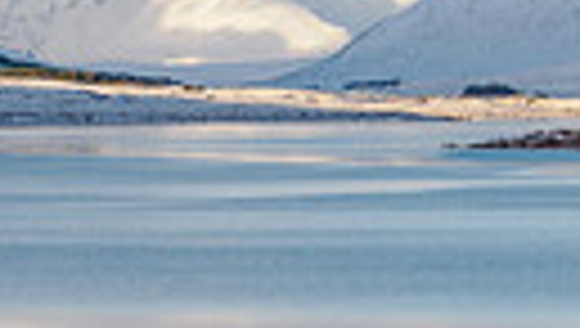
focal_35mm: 391
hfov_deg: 5.5
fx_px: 6022
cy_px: 338
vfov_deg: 3.1
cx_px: 180
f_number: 7.1
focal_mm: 40
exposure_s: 1/100
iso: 200
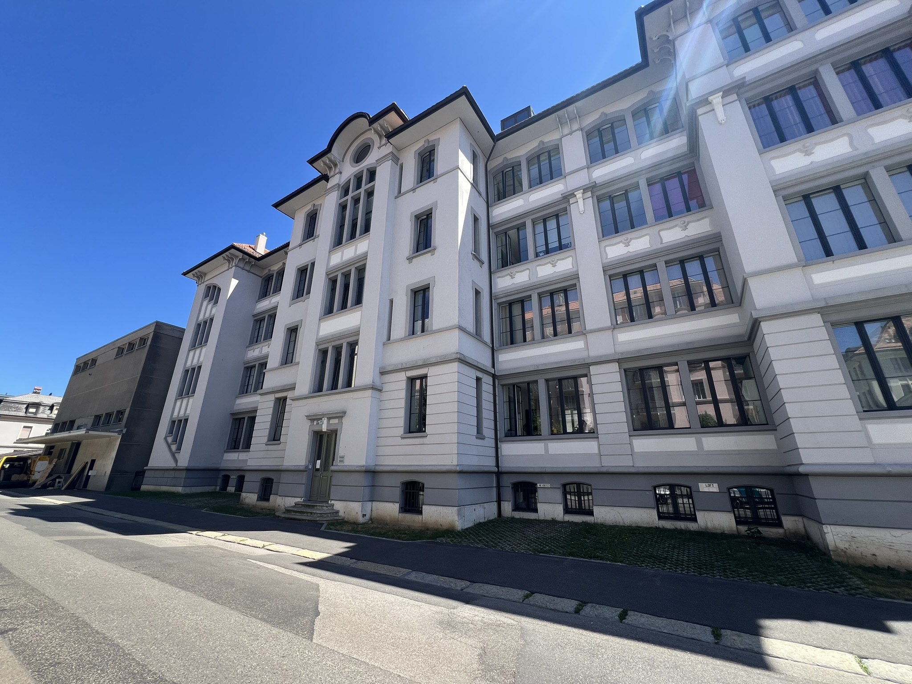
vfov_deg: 89.9
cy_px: 342
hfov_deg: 106.2
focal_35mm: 13
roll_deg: +0.2
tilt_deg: +20.3
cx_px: 456
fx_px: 343
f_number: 1.8
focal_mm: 1.57
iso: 32
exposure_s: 1/501
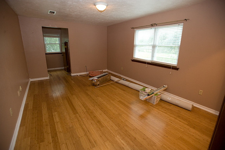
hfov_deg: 93.3
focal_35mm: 17
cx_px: 112
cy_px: 75
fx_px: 106
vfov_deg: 70.4
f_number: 4
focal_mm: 17
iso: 1250
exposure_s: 1/60
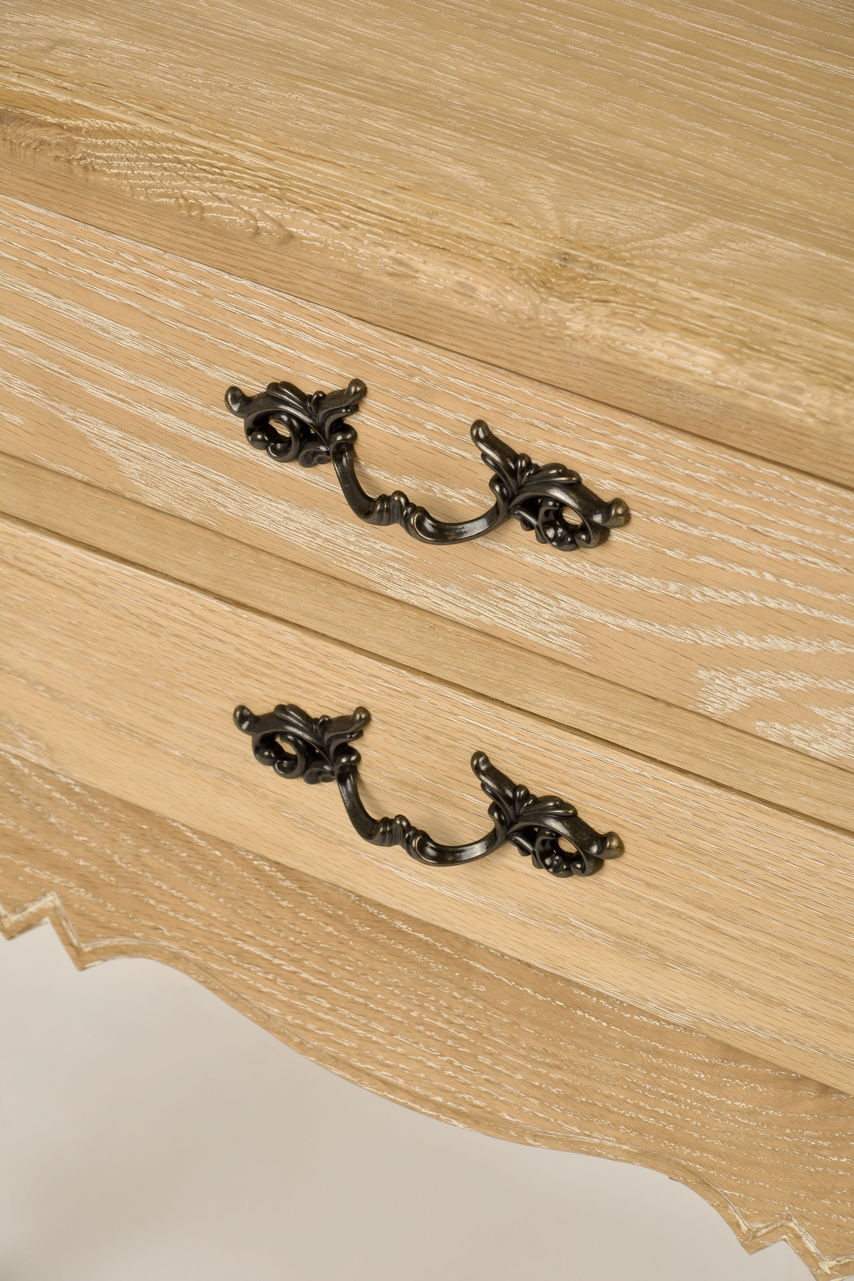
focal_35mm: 158
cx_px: 427
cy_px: 640
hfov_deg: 8.7
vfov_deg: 13.0
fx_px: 5604
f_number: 9.5
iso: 160
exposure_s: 1/45
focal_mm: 105
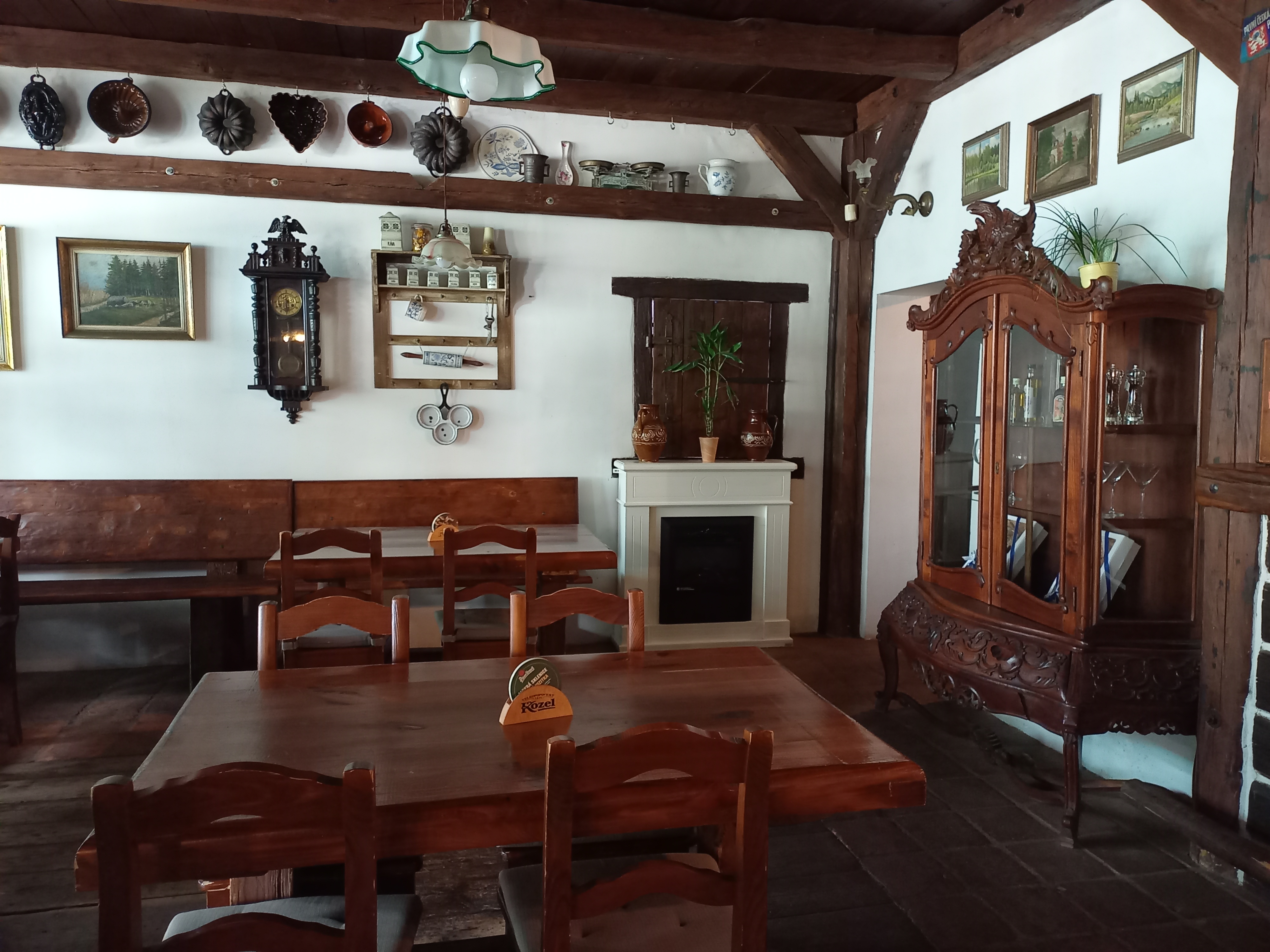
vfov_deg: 54.9
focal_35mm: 25
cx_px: 635
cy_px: 476
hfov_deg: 69.4
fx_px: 917
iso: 1000
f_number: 1.8
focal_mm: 4.65
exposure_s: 1/20
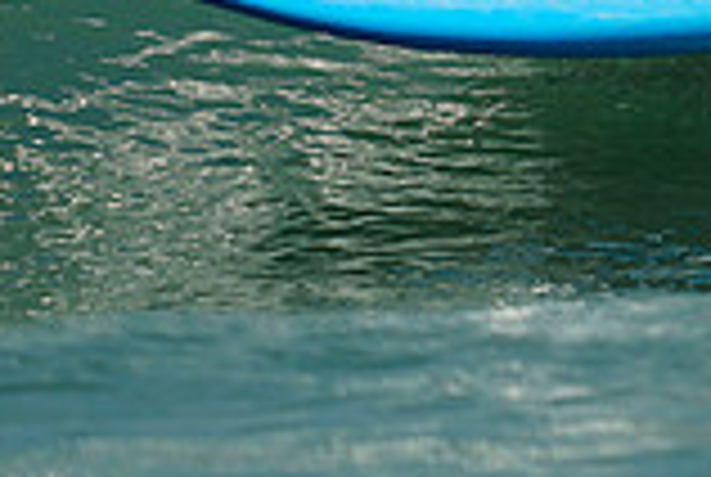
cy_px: -385
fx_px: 28988
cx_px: 680
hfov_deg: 1.4
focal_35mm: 1465
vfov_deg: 0.9
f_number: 2.8
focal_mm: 400
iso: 400
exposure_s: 1/6400
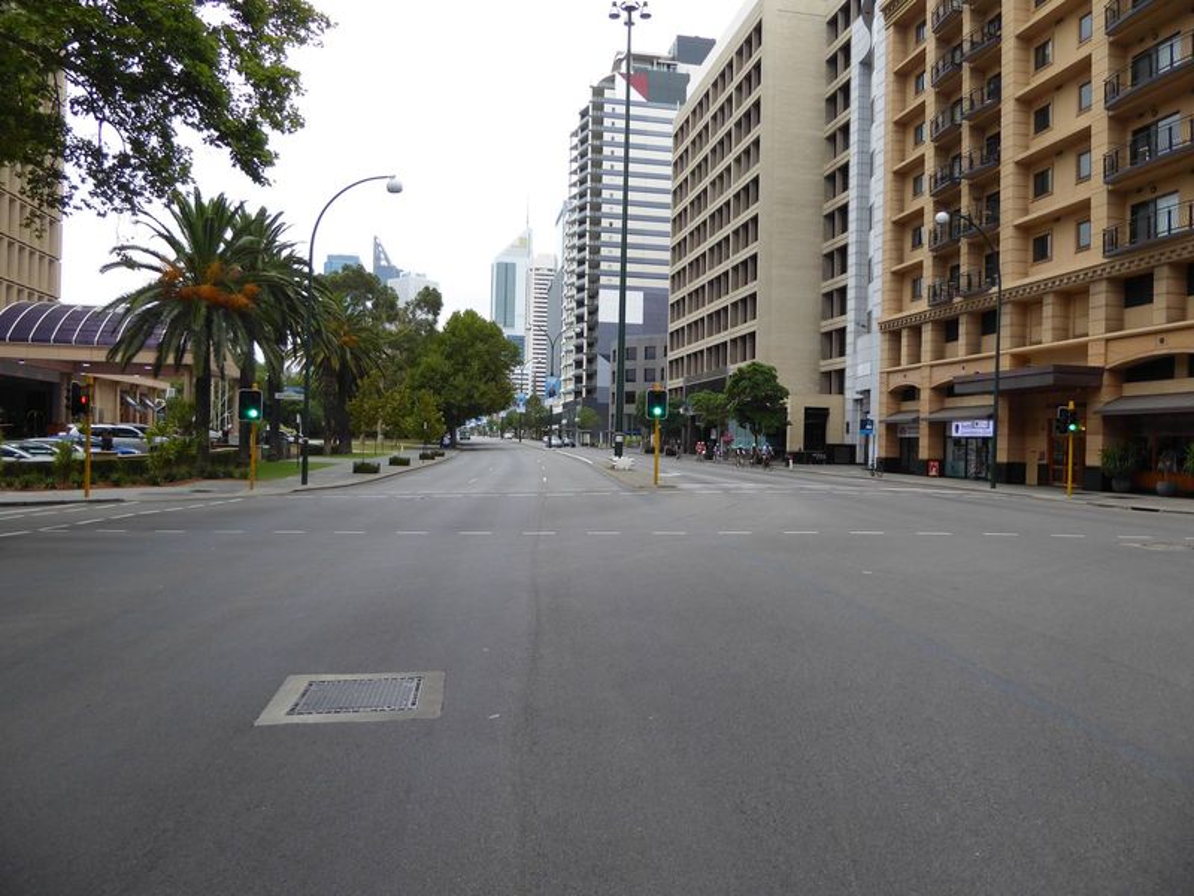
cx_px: 597
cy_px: 448
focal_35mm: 25
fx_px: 862
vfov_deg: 54.9
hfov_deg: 69.4
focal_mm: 4.3
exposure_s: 1/100
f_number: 3.3
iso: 80
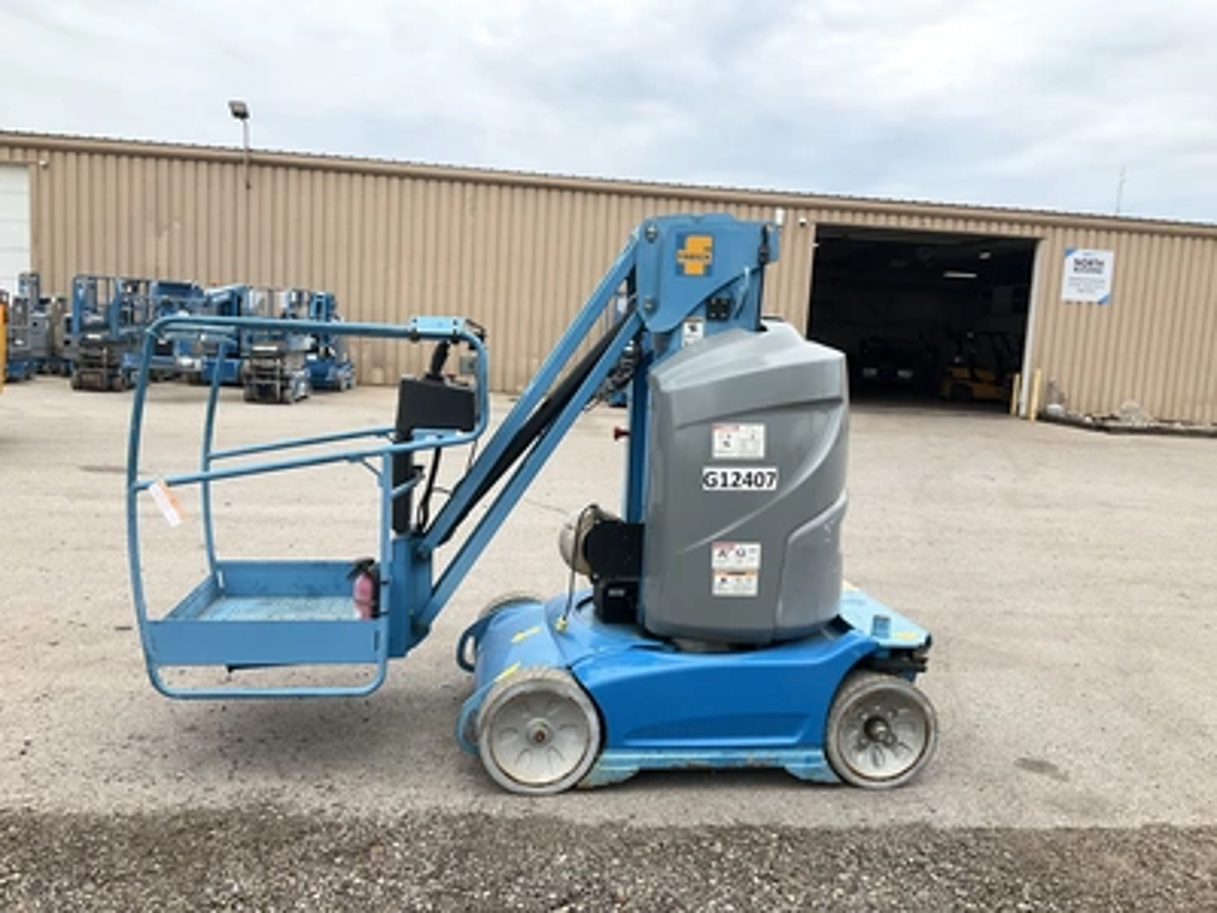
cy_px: 456
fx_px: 1020
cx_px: 608
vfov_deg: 48.2
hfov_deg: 61.7
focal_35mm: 29
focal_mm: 3
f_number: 1.8
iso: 25
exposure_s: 1/842
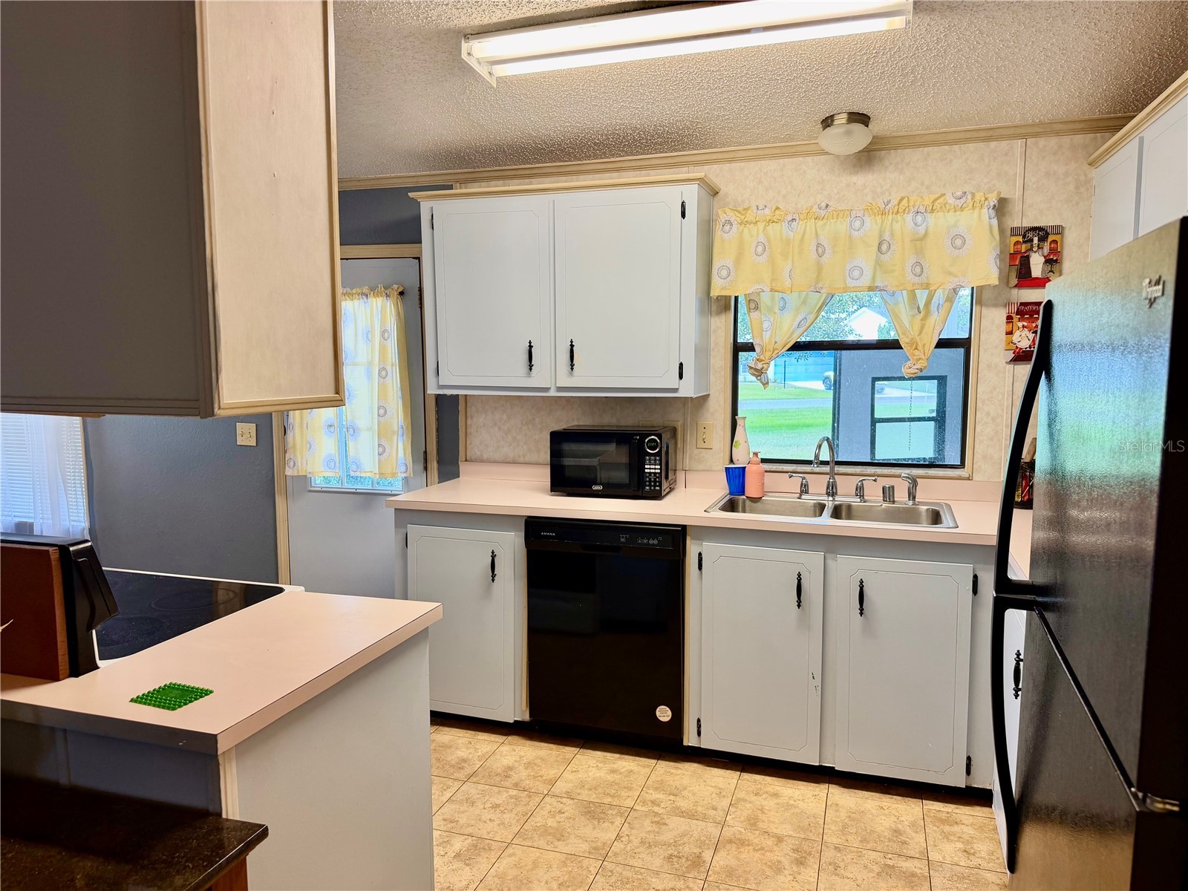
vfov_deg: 56.8
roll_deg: +0.1
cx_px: 594
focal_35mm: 24
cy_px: 446
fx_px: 824
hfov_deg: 71.6
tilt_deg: -6.6
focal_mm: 6.76
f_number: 1.78
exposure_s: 1/60
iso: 100
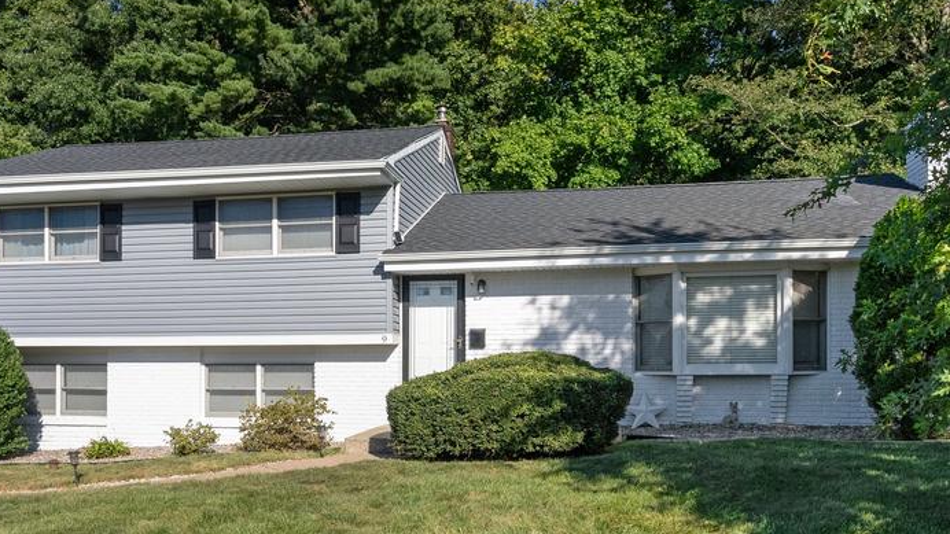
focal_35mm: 31
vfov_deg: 37.8
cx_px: 424
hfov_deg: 62.5
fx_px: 781
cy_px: 258
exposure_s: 1/640
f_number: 11
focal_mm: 20
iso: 640
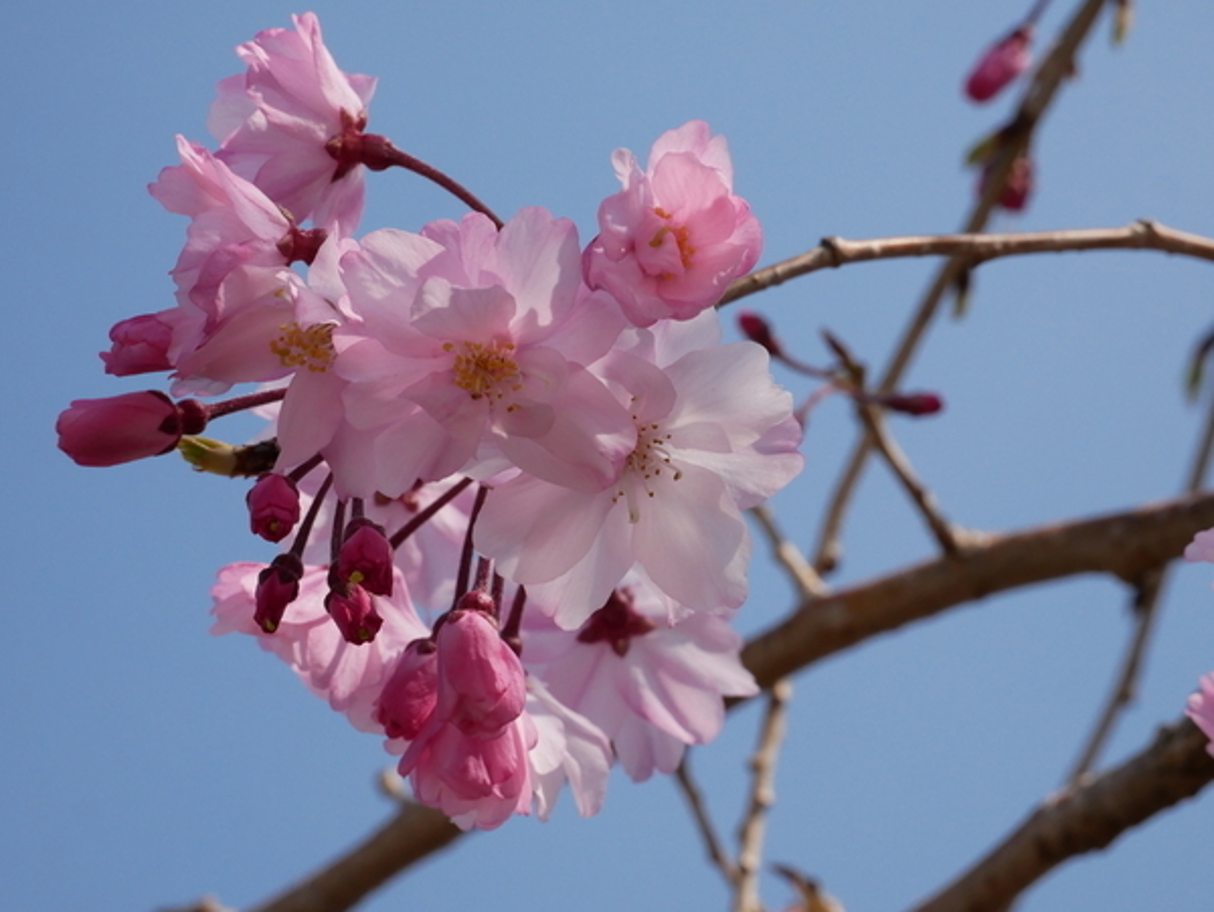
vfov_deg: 12.4
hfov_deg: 16.4
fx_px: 4212
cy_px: 456
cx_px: 607
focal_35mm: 120
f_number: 11
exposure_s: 1/1600
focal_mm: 60
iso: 800
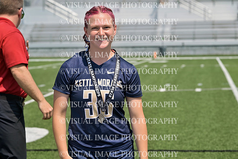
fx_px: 681
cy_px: 80
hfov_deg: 19.8
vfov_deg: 13.3
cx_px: 119
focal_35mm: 103
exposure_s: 1/640
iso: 125
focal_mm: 103
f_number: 6.3
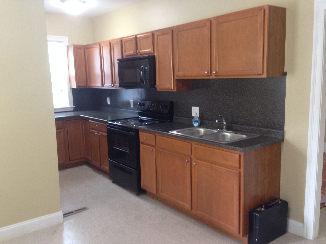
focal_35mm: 33
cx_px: 163
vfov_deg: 42.9
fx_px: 311
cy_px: 122
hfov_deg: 55.4
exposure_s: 1/20
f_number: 2.4
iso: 160
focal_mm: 4.12
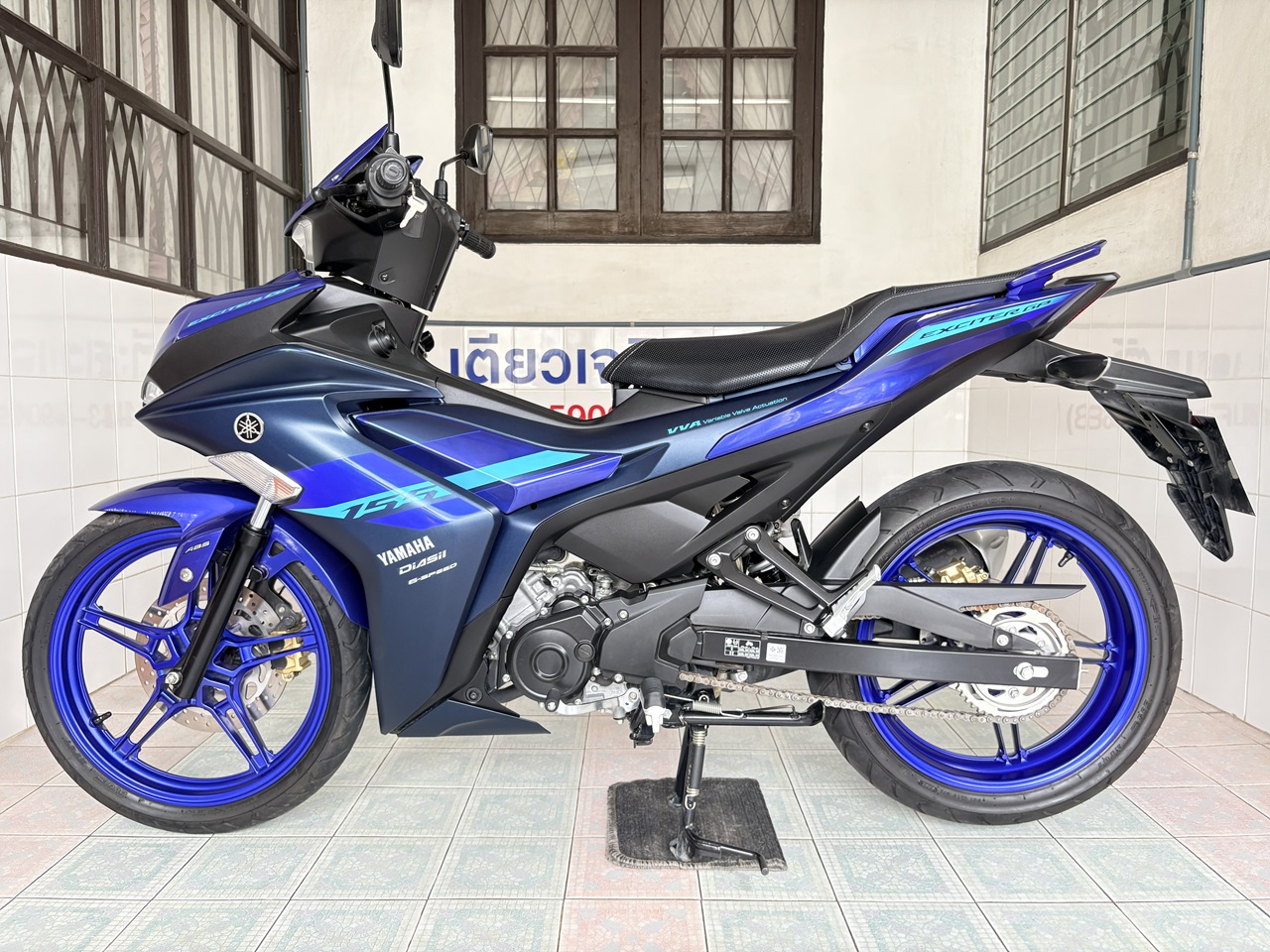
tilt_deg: -4.6
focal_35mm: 26
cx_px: 635
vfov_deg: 53.1
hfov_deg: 67.3
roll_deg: +0.3
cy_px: 476
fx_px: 954
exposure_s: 1/61
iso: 125
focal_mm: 5.96
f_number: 1.6
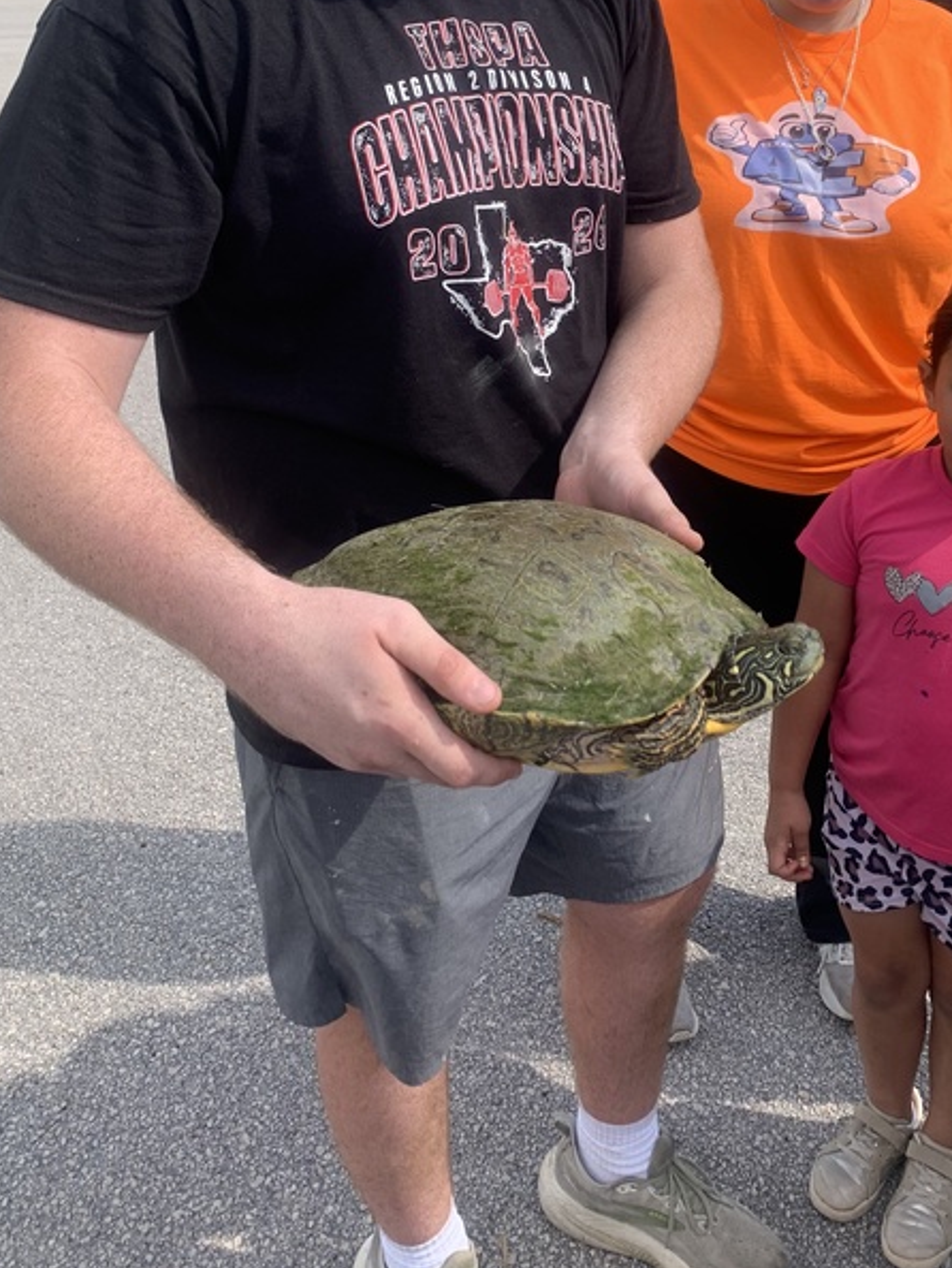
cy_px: 438
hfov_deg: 40.6
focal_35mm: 35
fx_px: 1282
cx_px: 549
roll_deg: +2.0
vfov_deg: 51.8
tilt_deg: -17.9
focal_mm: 4.25
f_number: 1.8
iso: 25
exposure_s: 1/1176
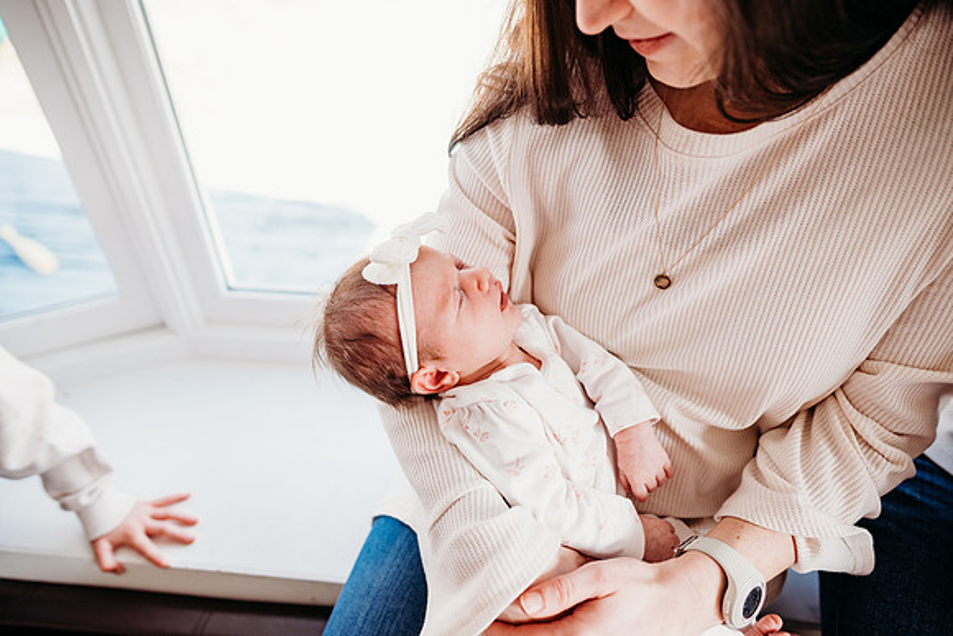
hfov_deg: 73.7
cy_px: 318
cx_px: 476
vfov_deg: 53.2
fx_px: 635
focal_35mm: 24
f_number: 2.8
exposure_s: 1/500
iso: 400
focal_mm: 24
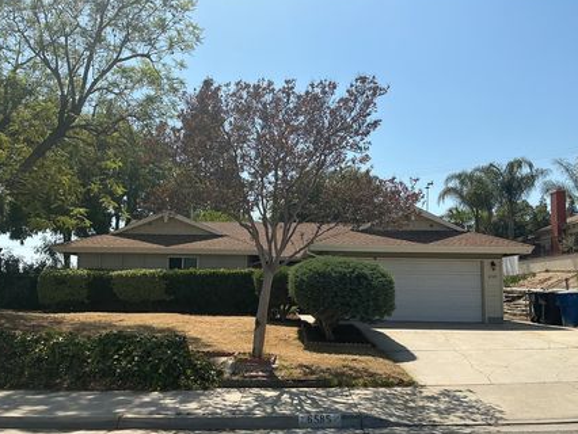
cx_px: 278
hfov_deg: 53.9
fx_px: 568
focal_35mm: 34
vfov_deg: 41.8
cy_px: 238
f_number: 1.8
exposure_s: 1/2320
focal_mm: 3
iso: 25
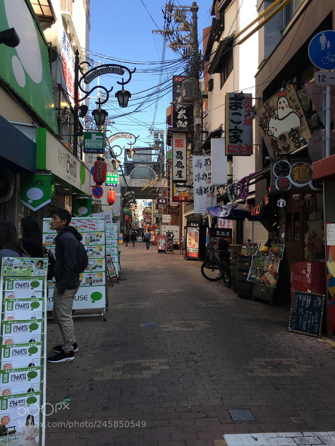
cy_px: 223
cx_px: 168
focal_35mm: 29
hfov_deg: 48.2
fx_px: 374
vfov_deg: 61.7
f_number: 2.2
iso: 25
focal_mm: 4.15
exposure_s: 1/416
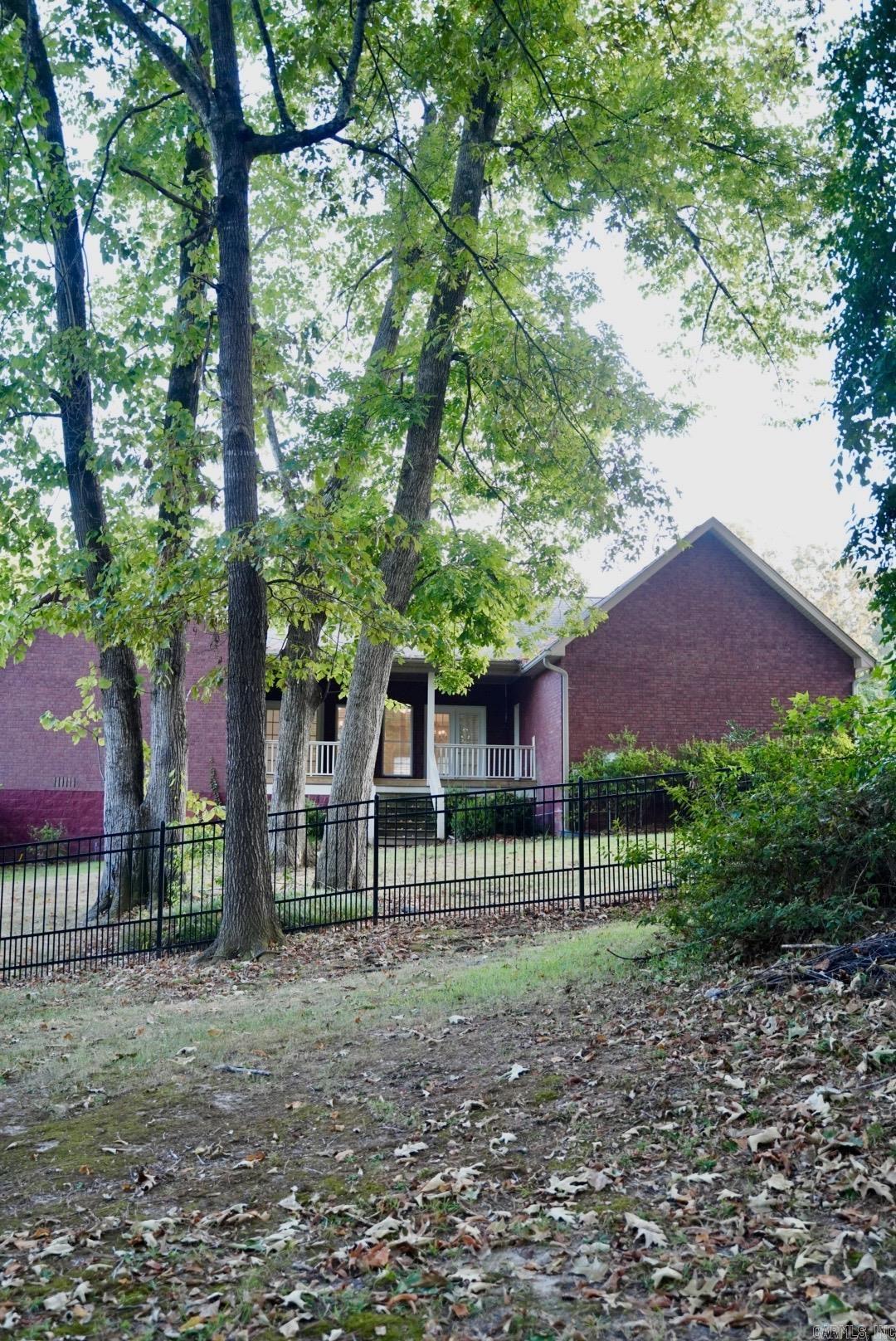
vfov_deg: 57.2
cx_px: 448
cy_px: 670
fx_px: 1230
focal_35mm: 33
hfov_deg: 40.0
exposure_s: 1/320
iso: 2000
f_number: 2.8
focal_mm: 33
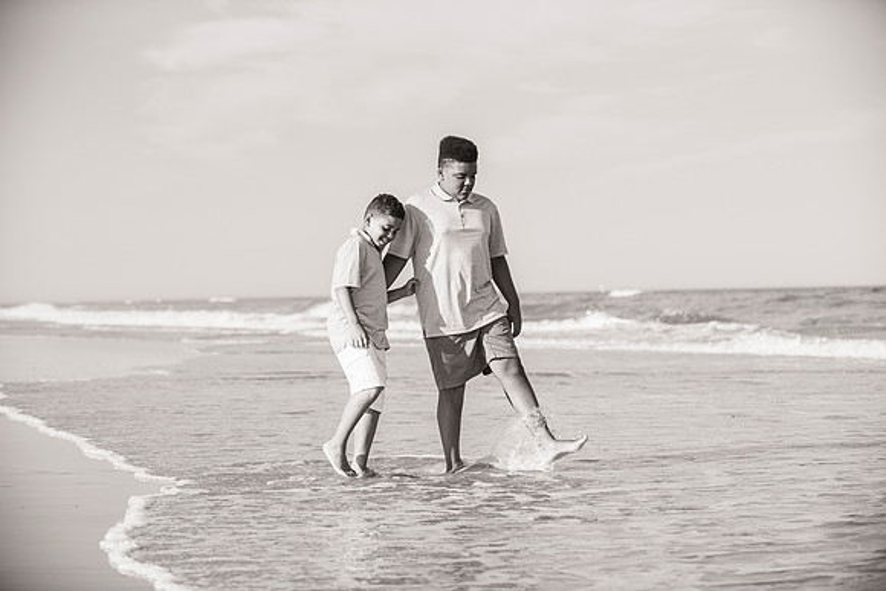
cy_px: 296
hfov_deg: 26.0
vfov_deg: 17.5
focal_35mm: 78
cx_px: 443
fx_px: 1920
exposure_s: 1/4000
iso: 250
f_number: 3.5
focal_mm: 78
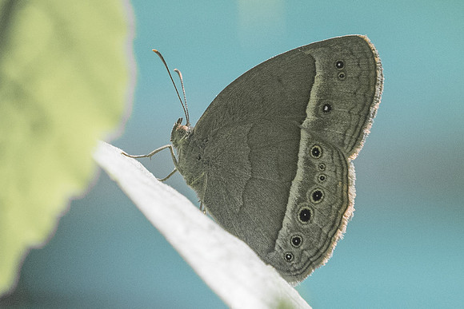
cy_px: 183
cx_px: 217
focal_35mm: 710
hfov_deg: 2.9
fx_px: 9154
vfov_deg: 1.9
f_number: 7.1
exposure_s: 1/2500
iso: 1000
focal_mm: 150
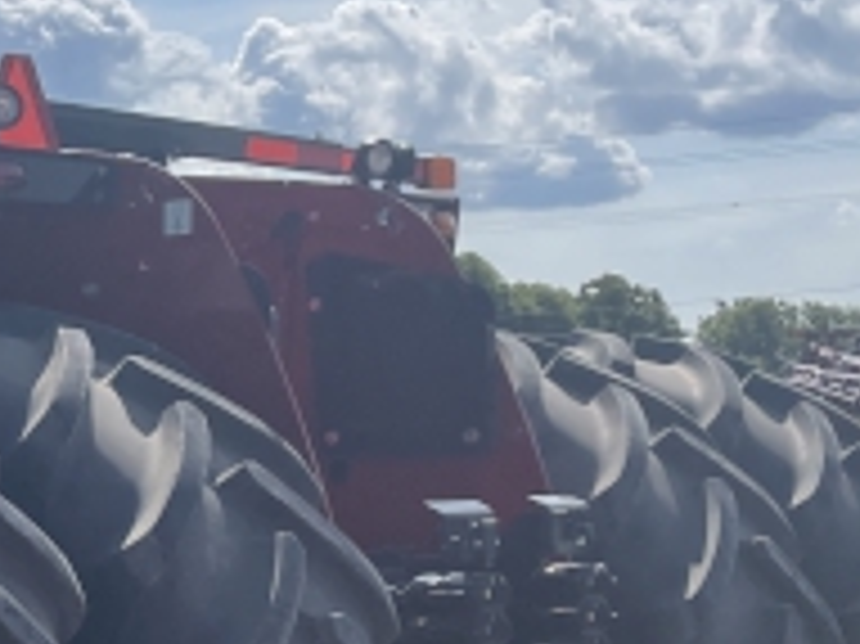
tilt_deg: +0.2
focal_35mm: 109
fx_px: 2706
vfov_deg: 13.5
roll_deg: -0.3
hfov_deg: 16.3
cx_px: -477
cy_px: 491
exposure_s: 1/5814
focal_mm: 4.2
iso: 32
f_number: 1.6
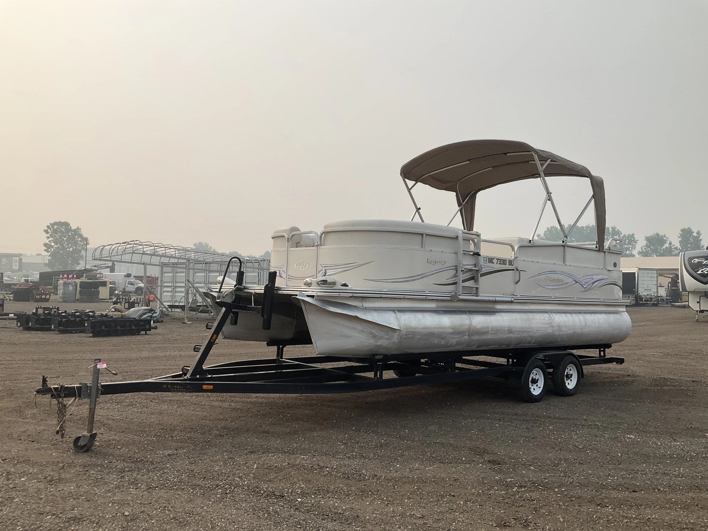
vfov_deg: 48.2
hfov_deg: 61.7
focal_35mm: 29
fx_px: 593
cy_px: 266
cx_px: 354
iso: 25
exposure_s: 1/2667
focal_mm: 3
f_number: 1.8
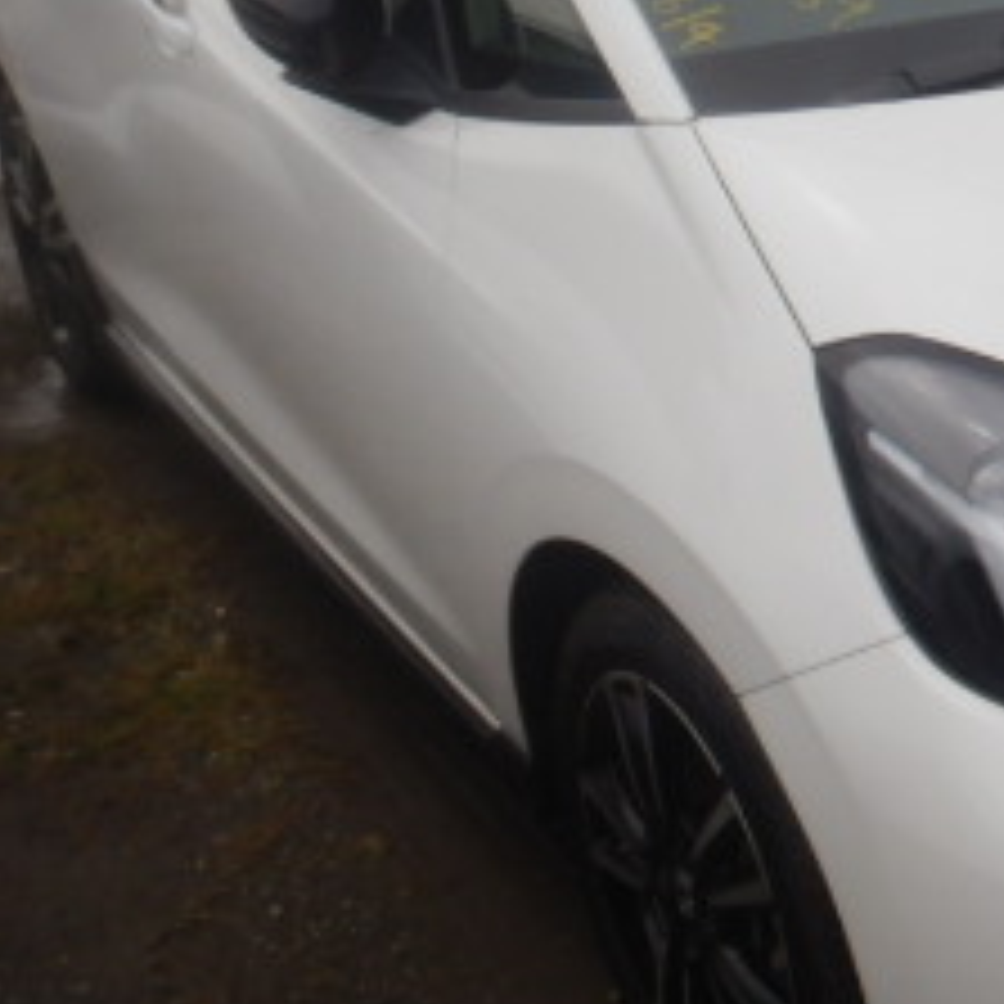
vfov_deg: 28.1
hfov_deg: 26.2
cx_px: 1076
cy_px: 392
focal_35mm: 61
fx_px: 2002
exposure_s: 1/800
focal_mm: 4.3
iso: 125
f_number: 2.8
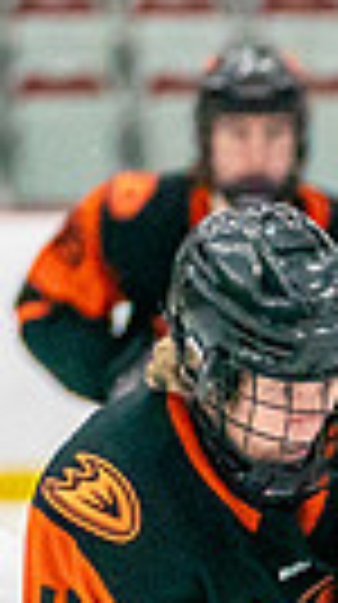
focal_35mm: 1014
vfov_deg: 2.1
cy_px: 1067
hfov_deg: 1.2
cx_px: 541
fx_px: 16218
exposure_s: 1/1250
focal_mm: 148
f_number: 2.8
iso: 3200
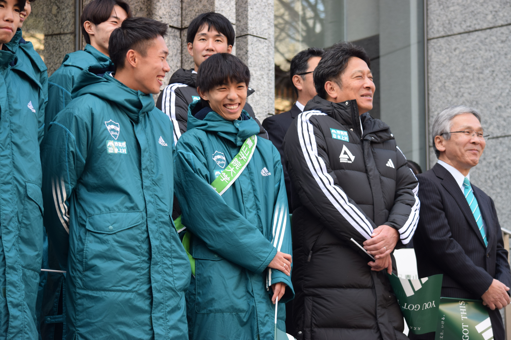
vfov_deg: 10.8
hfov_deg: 16.1
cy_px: 170
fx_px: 1810
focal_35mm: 128
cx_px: 256
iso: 400
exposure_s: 1/125
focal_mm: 85
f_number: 5.6
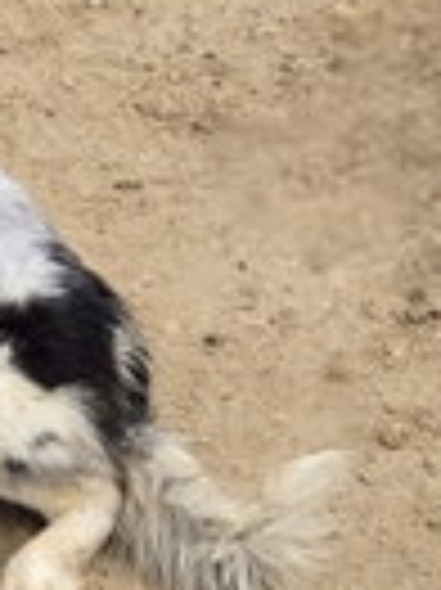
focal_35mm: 117
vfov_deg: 16.7
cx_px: -94
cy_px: 466
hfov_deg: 12.3
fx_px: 1991
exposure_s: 1/667
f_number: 1.8
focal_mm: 5.4
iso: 25
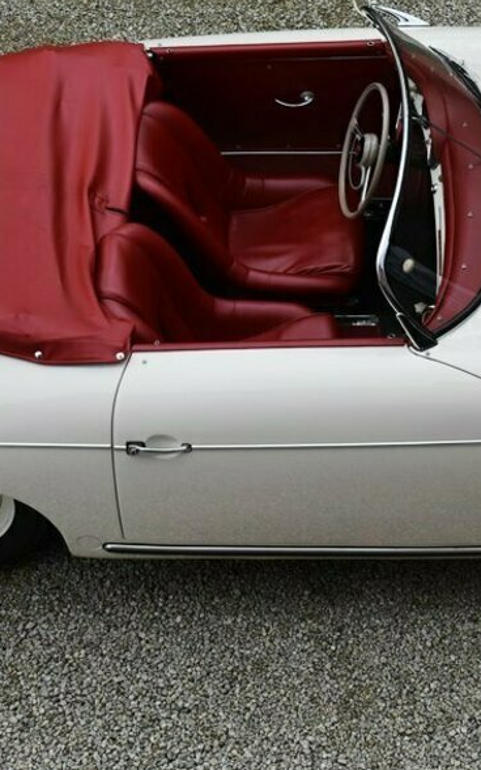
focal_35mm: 84
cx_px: 297
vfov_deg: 24.6
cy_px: 307
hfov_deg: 15.5
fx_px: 1763
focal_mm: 27
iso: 200
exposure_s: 1/250
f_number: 6.3
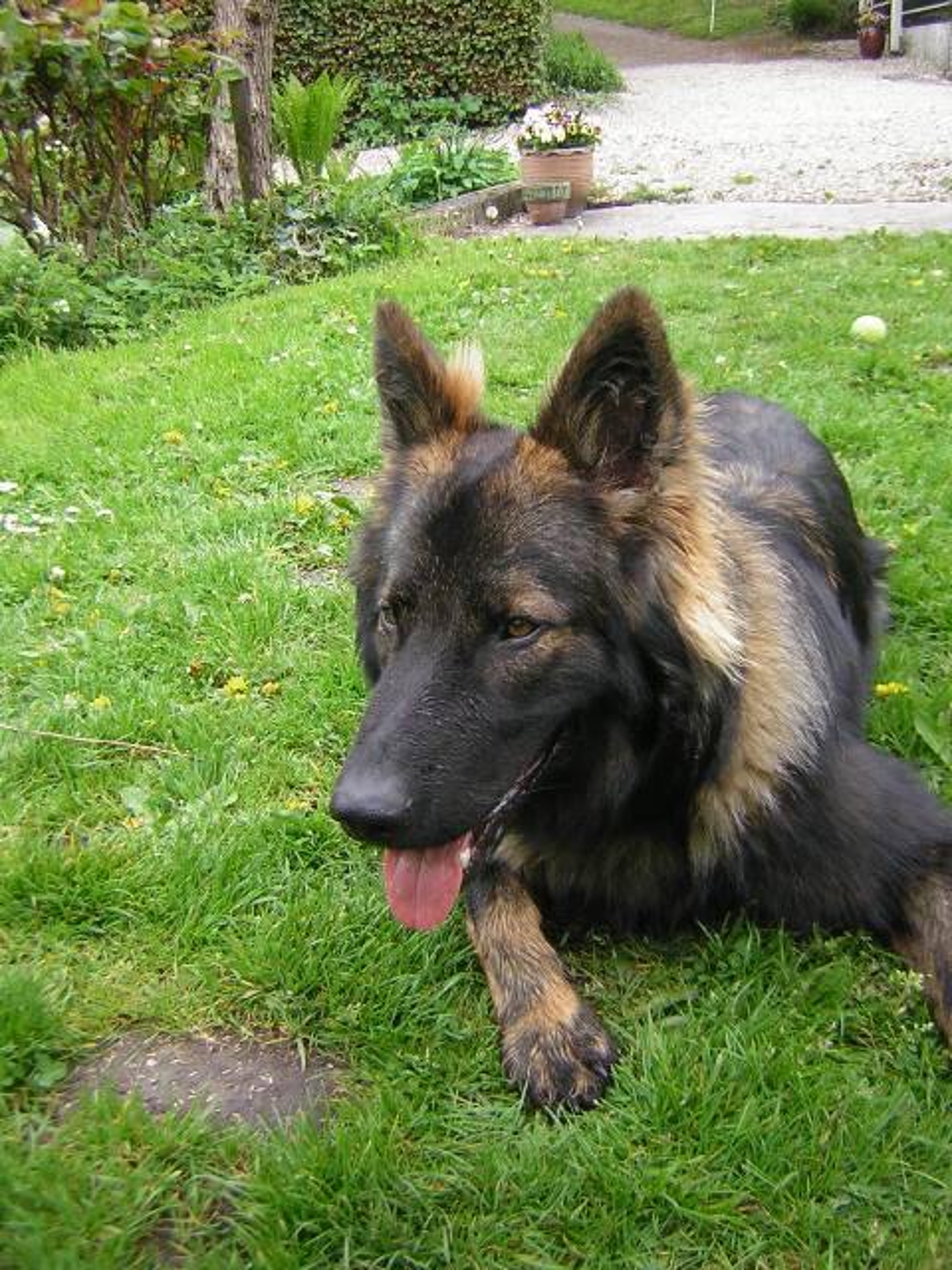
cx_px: 476
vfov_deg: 51.4
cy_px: 635
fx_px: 1320
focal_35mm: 36
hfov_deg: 39.7
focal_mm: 4.7
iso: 50
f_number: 2.6
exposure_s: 1/180
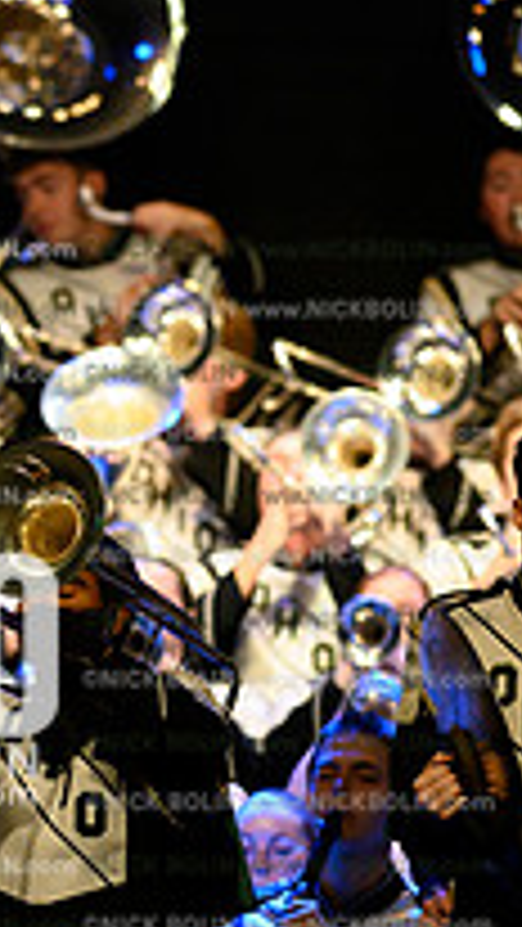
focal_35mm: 687
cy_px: 680
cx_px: -130
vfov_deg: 3.1
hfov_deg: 1.8
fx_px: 16891
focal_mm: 300
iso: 5000
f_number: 4
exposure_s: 1/500
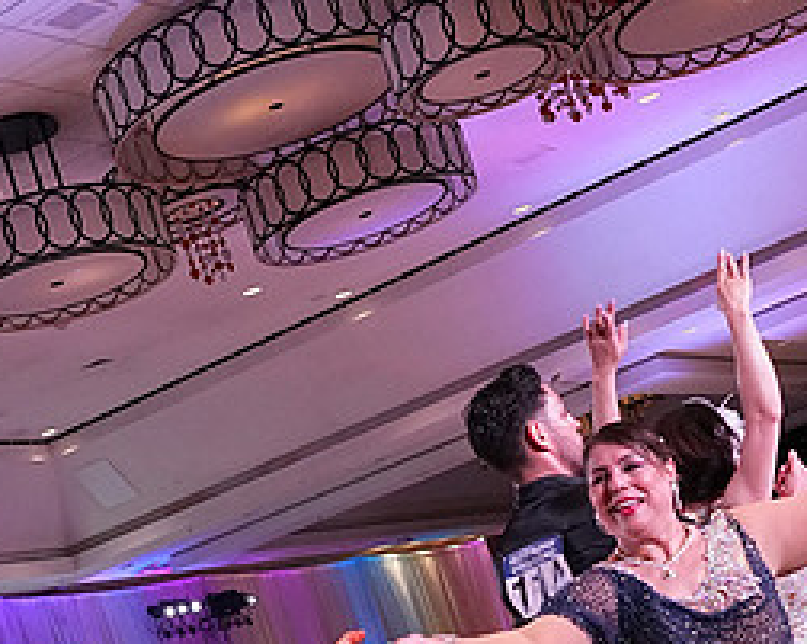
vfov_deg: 17.6
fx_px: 1909
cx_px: 495
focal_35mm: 80
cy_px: 900
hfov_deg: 23.8
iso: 3200
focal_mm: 25
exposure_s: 1/400
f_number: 5
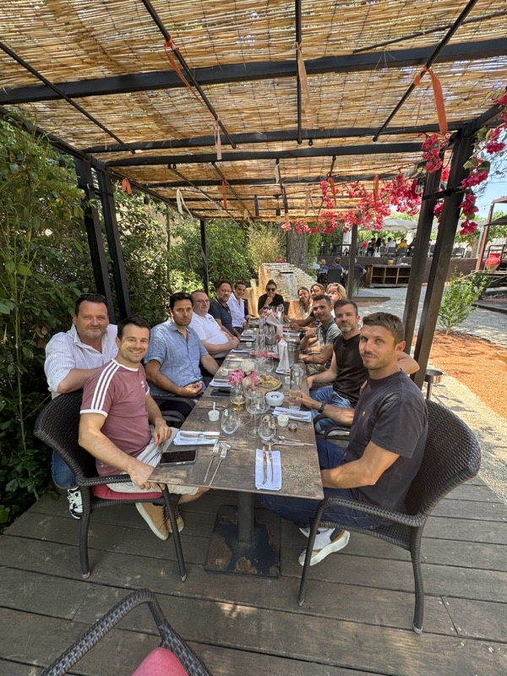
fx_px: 273
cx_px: 254
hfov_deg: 85.7
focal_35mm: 14
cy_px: 338
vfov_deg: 102.1
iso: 40
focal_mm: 2.22
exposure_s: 1/118
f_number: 2.2
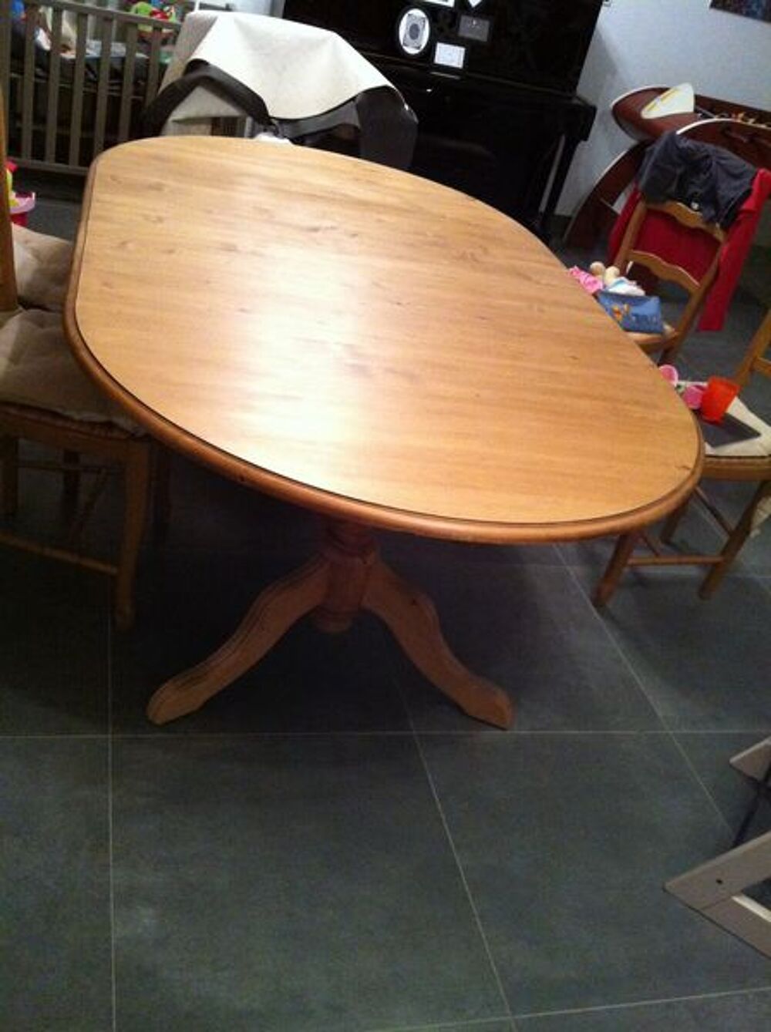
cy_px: 516
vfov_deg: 52.7
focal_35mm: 35
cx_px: 386
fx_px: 1042
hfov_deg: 40.6
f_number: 2.8
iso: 640
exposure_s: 1/17
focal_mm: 3.85
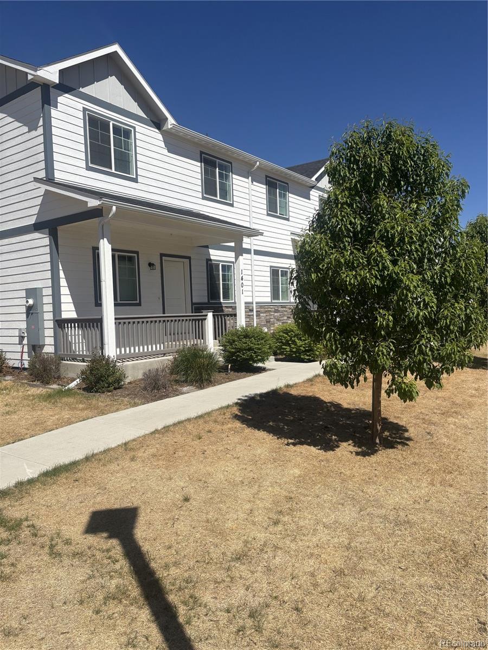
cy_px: 325
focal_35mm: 26
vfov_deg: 67.3
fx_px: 489
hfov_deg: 53.1
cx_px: 244
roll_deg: +1.2
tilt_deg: -2.5
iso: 50
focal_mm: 5.96
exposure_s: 1/6329
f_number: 1.6
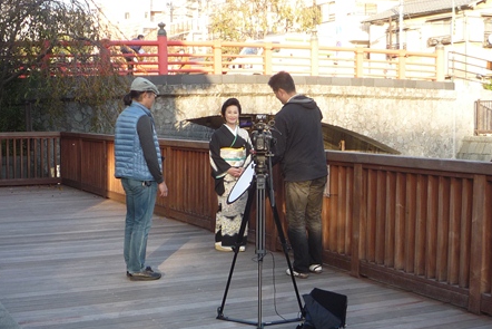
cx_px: 244
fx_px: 793
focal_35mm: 58
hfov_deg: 34.5
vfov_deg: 23.4
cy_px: 170
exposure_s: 1/100
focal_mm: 5.3
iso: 100
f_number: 4
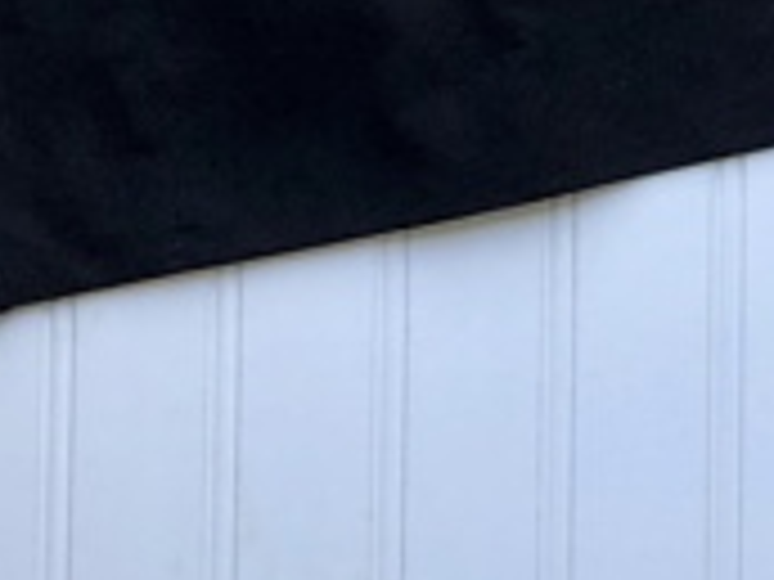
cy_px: -312
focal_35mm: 114
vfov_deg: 12.3
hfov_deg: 16.7
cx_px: 850
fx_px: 2549
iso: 25
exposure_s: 1/30
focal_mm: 3.99
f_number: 1.8
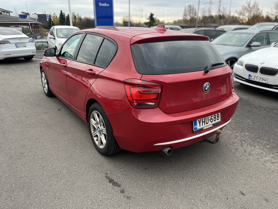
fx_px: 209
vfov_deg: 53.1
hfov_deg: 67.3
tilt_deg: -20.3
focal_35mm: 26
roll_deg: +0.0
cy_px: 104
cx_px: 139
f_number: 1.6
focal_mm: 5.1
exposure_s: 1/175
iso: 40
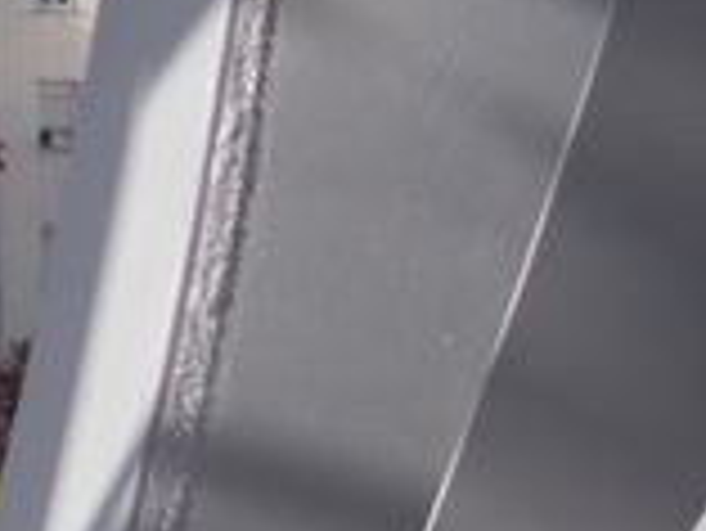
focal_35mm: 398
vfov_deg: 3.7
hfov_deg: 4.9
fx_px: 8123
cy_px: 202
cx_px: -369
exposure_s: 1/250
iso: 80
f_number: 6.5
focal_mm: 23
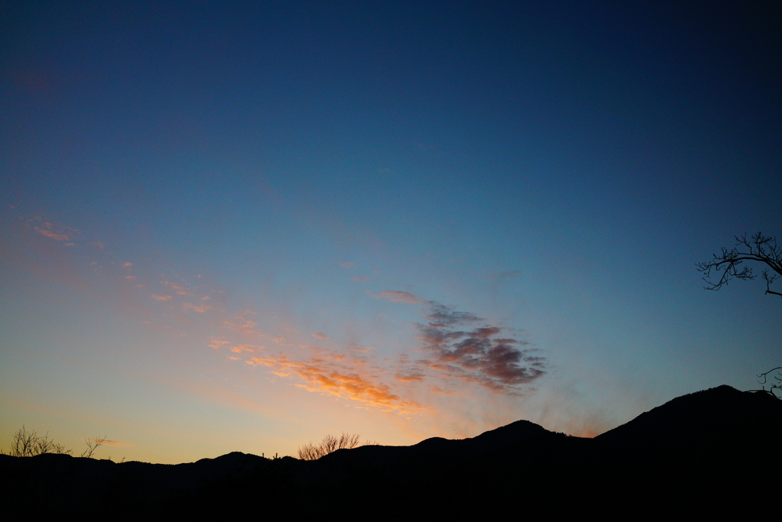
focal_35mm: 35
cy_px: 261
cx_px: 391
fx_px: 760
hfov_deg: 54.4
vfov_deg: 37.9
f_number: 8
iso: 1600
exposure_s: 1/320
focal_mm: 35
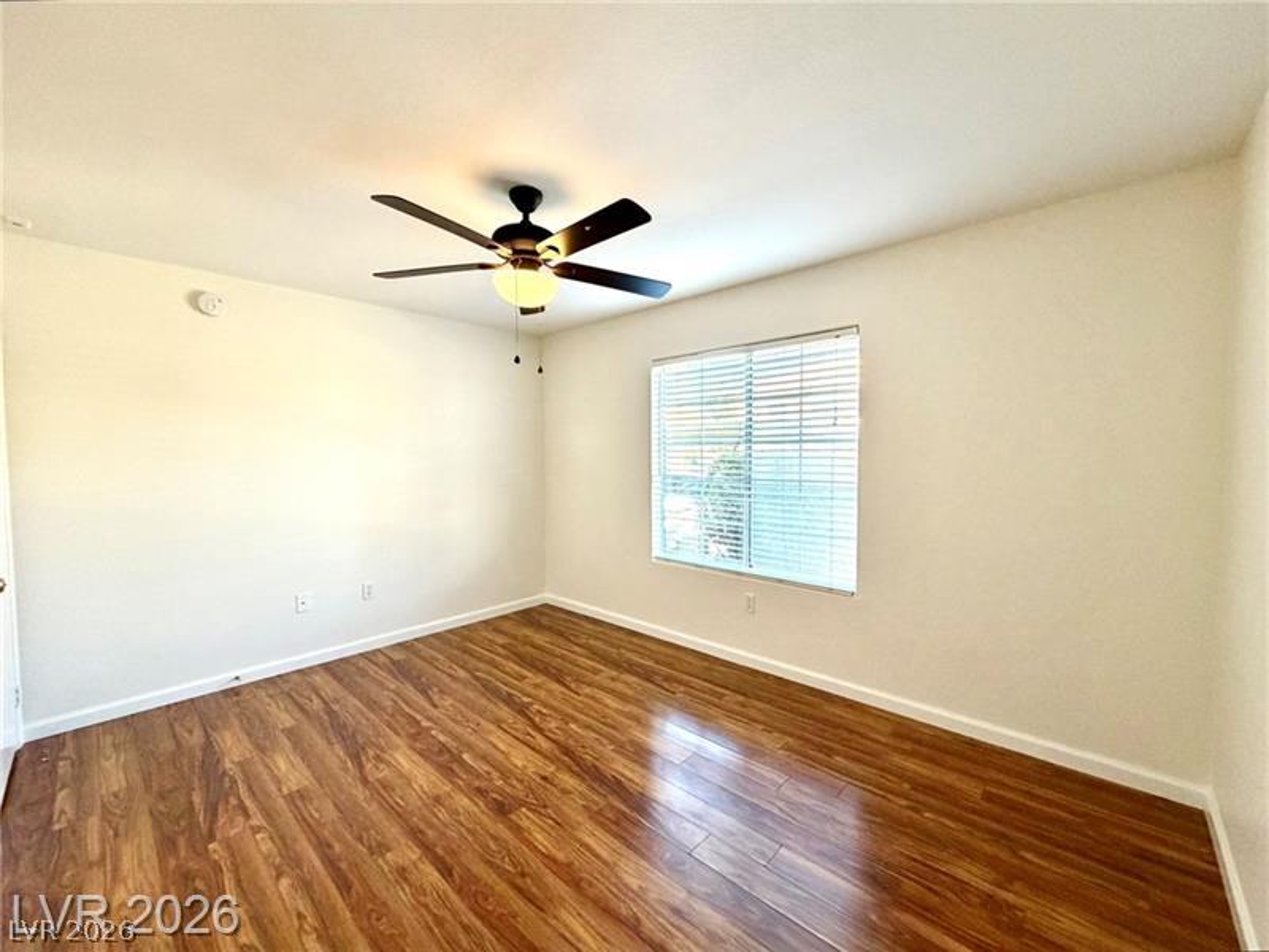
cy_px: 476
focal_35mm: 14
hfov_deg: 102.1
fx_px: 513
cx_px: 634
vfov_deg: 85.7
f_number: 2.2
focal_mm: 2.22
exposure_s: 1/120
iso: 250
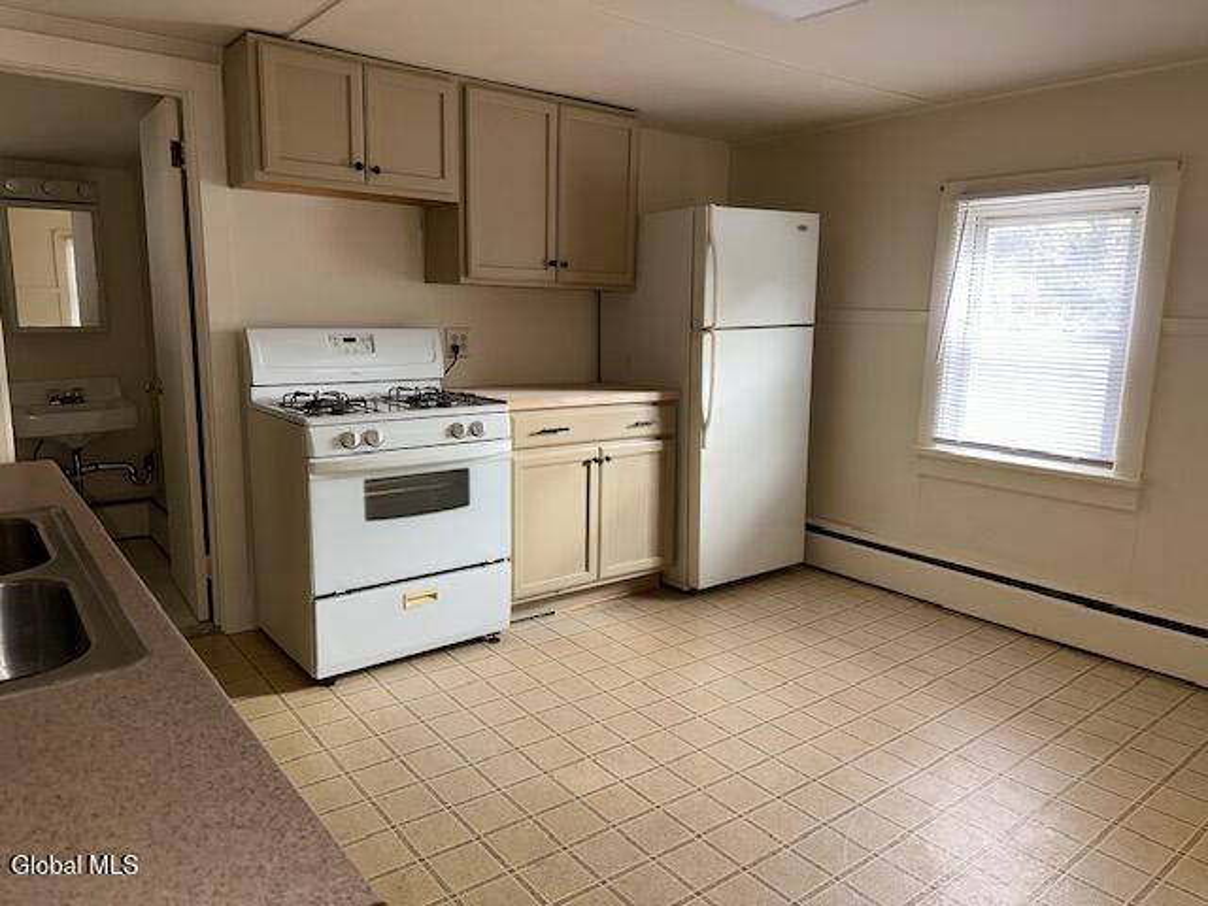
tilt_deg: -10.0
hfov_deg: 71.6
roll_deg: -1.5
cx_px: 604
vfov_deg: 56.8
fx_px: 838
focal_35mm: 24
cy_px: 453
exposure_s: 1/121
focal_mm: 6.86
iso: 64
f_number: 1.78
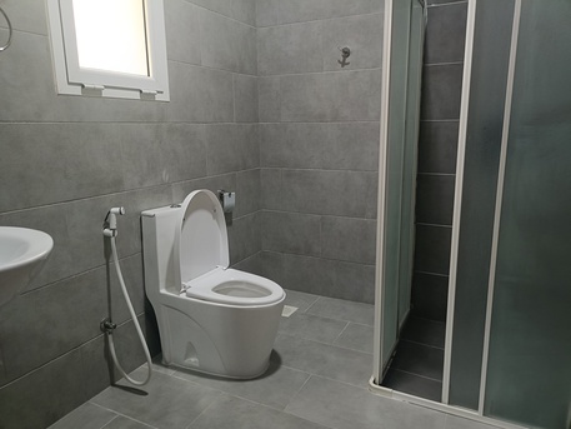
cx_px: 286
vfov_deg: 54.9
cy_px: 214
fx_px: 412
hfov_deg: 69.4
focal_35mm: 25
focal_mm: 4.7
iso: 2267
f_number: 1.7
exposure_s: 1/50
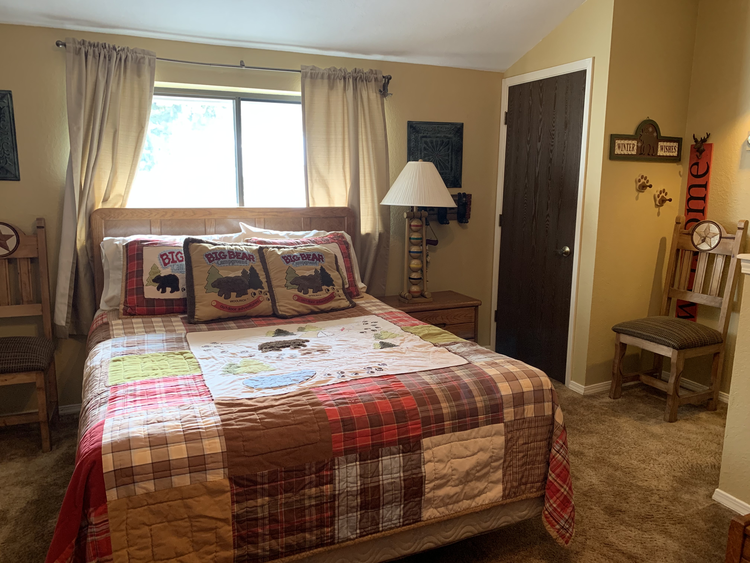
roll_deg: -0.8
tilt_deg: -10.5
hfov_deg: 67.3
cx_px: 375
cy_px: 282
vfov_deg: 53.1
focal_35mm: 26
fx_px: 563
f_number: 1.8
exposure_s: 1/60
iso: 200
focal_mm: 4.25
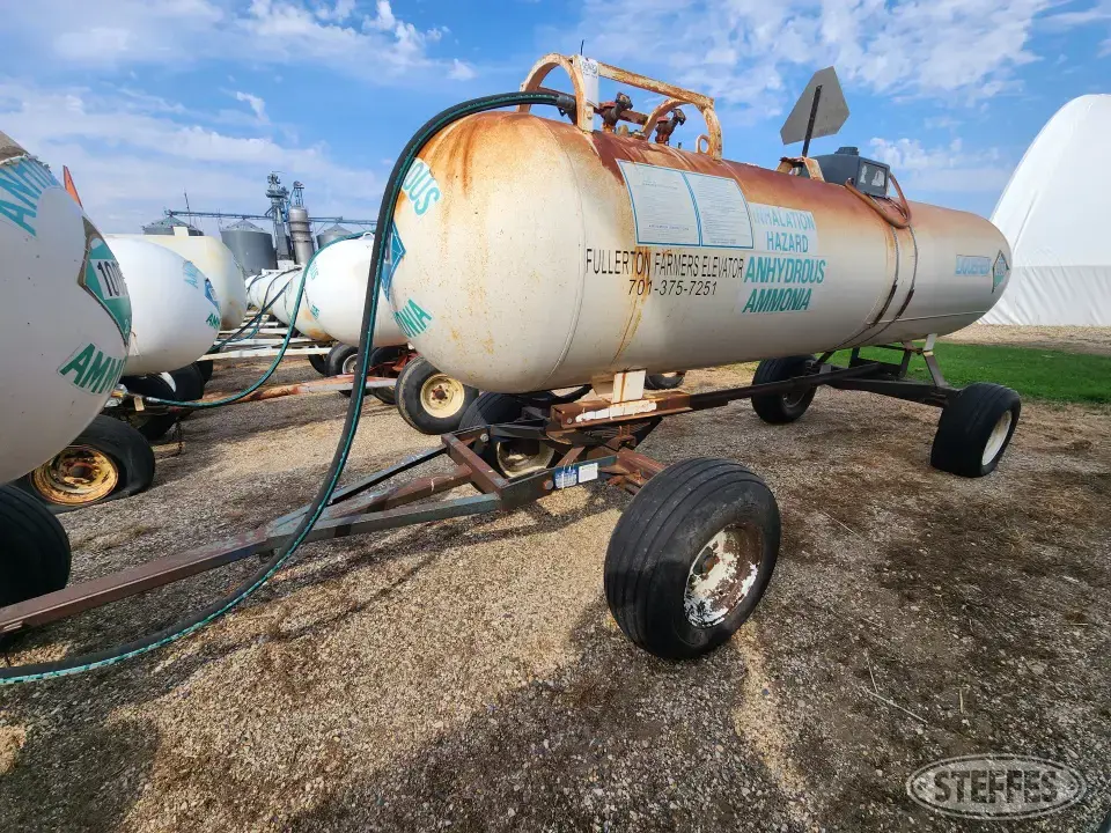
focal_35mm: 13
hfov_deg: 106.2
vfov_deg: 89.9
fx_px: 417
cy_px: 416
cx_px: 556
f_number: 2.2
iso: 50
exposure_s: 1/1222
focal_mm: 2.2
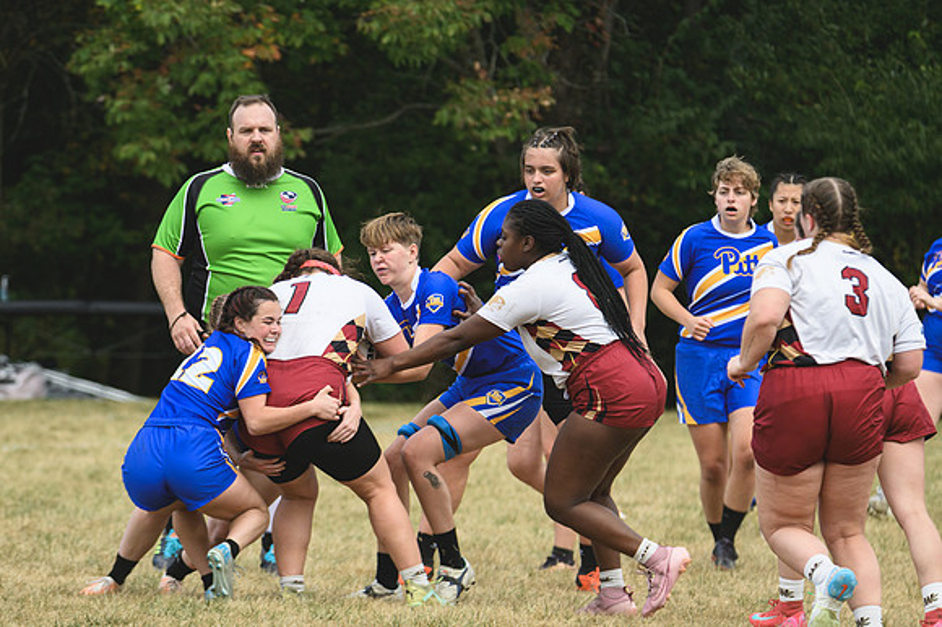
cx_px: 471
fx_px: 10983
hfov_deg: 4.9
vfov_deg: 3.3
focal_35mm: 420
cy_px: 314
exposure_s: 1/1000
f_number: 5.6
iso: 450
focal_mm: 280
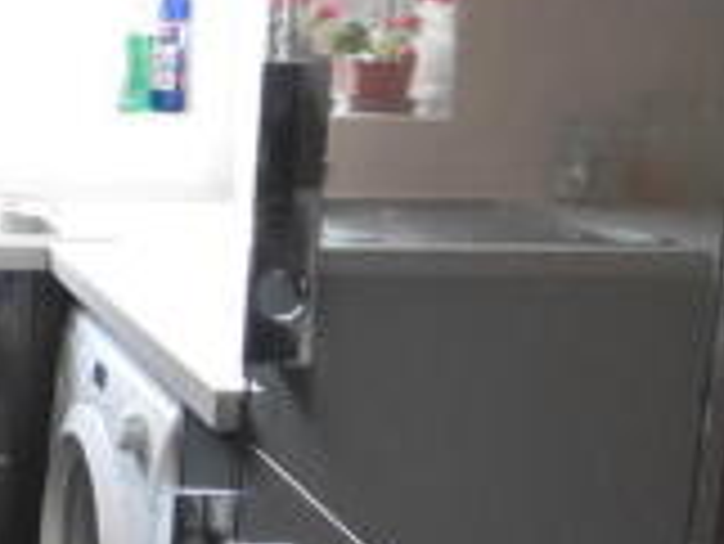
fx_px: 1361
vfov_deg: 22.6
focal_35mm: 65
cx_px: -306
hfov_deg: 24.5
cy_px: 209
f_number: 4
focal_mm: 9
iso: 1600
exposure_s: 1/60
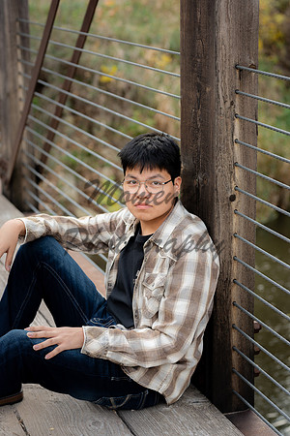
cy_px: 218
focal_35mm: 85
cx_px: 145
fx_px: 1027
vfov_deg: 23.9
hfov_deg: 16.1
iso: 200
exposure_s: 1/125
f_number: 3.5
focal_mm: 85
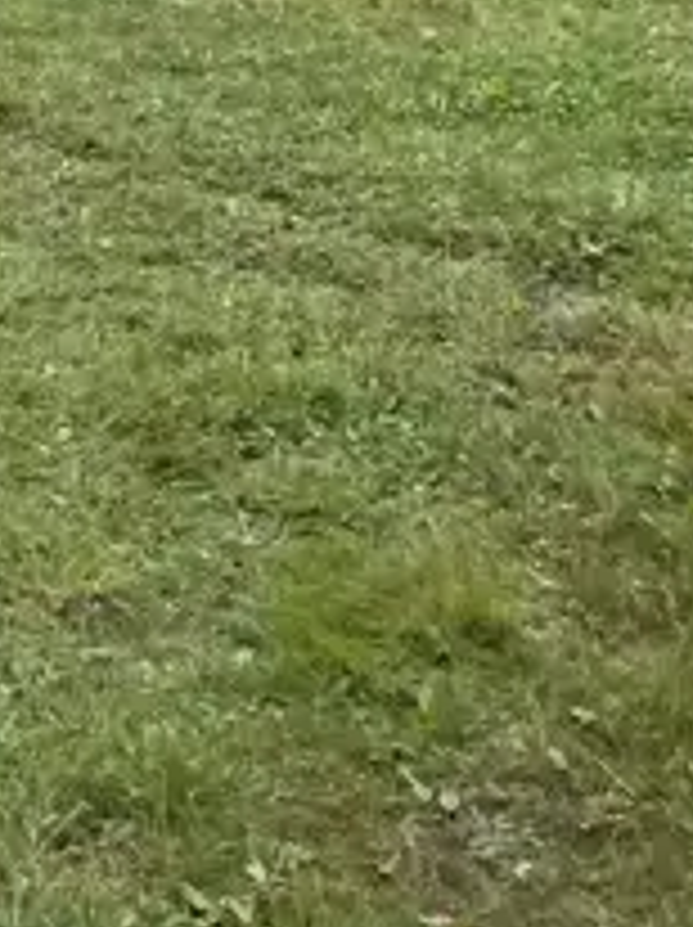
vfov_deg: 16.2
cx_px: -266
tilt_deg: +0.4
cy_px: -783
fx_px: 2702
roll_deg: -0.7
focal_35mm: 101
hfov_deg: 13.9
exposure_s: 1/4000
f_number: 1.6
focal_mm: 4.2
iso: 32
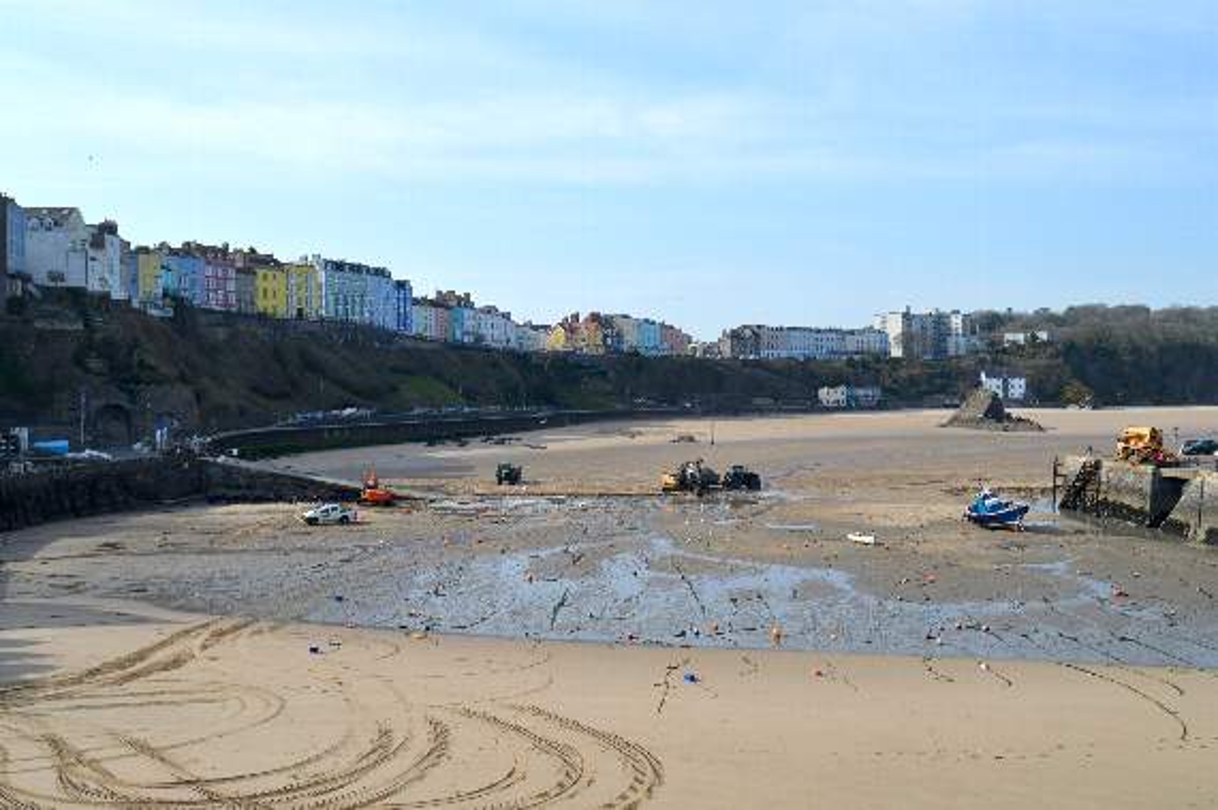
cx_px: 609
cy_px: 405
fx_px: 1217
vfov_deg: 36.8
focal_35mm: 36
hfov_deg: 53.2
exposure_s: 1/250
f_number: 8
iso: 100
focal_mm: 24
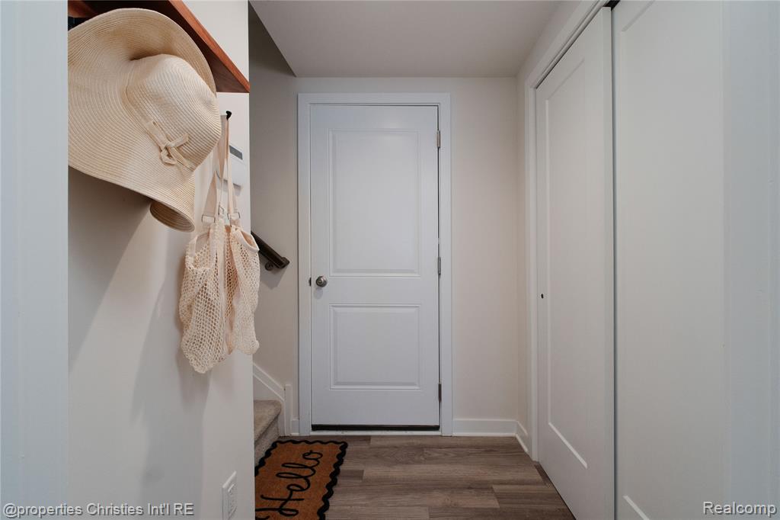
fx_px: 325
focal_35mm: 15
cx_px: 390
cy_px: 260
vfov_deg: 77.3
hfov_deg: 100.4
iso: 640
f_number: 8
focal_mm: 10
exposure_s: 1/125
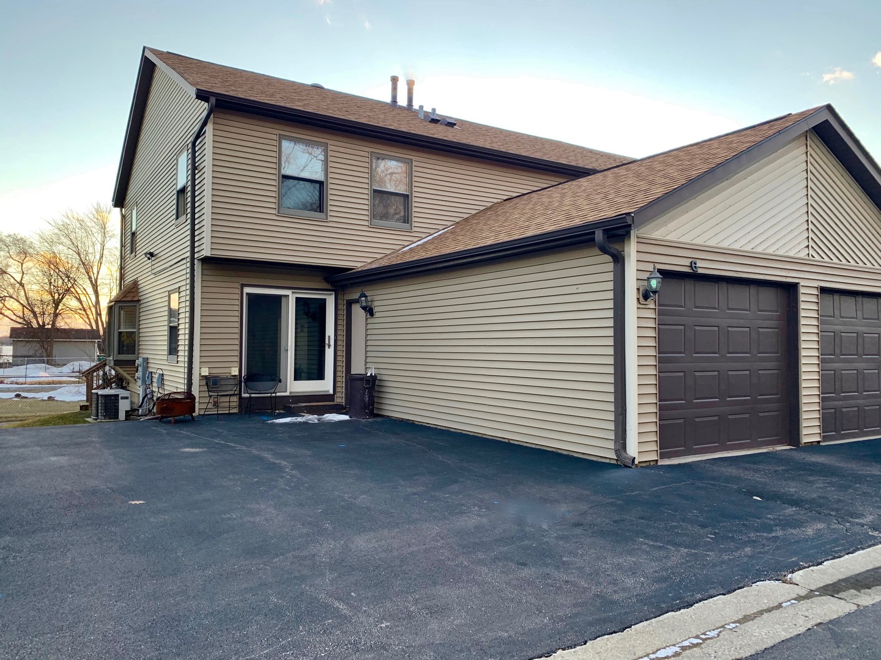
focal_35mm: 26
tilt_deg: +2.3
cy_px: 330
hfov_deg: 67.3
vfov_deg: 53.1
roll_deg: -0.5
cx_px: 440
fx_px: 662
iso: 32
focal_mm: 4.25
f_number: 1.8
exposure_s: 1/122
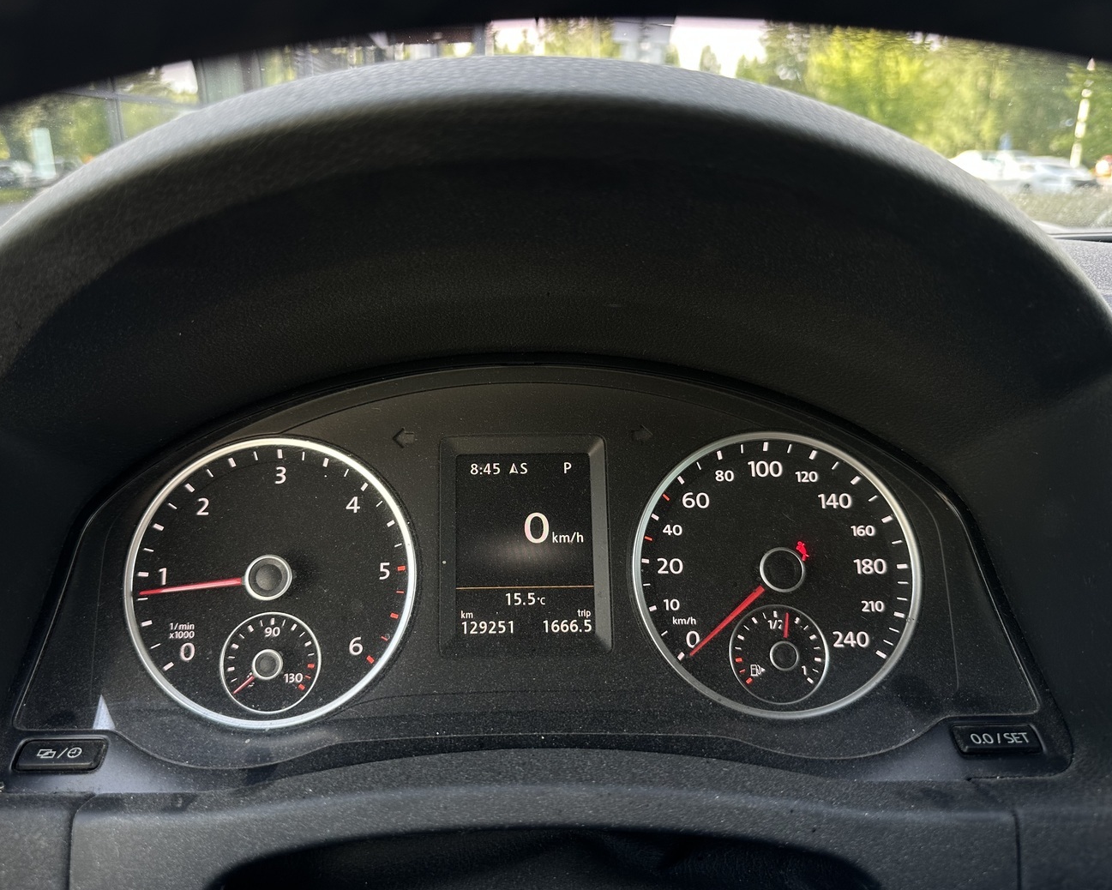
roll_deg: +1.4
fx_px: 856
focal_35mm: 26
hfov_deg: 66.0
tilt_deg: -18.5
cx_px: 521
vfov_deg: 54.9
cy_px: 454
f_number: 1.78
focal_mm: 6.86
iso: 125
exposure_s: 1/121
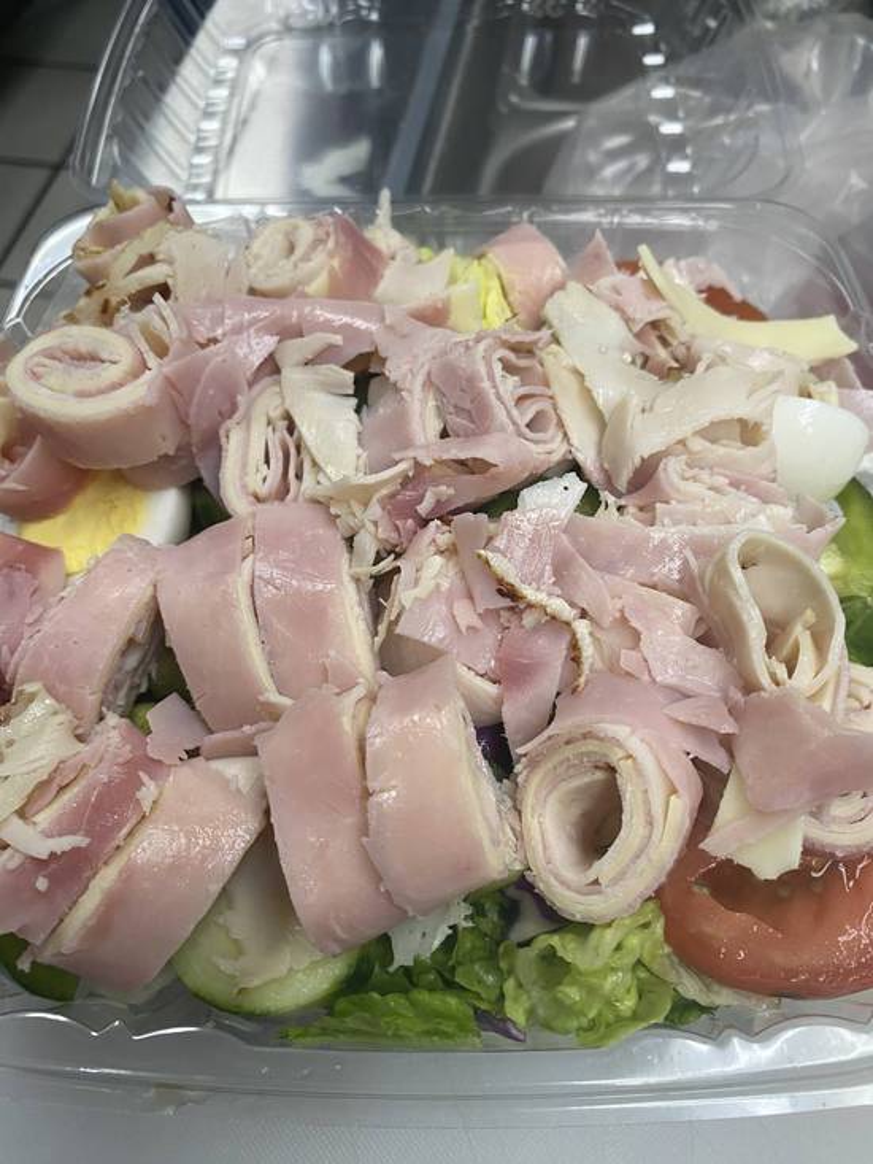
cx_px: 436
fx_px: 874
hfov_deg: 53.1
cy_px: 582
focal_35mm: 26
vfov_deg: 67.3
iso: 100
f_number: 1.8
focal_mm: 4.25
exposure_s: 1/60
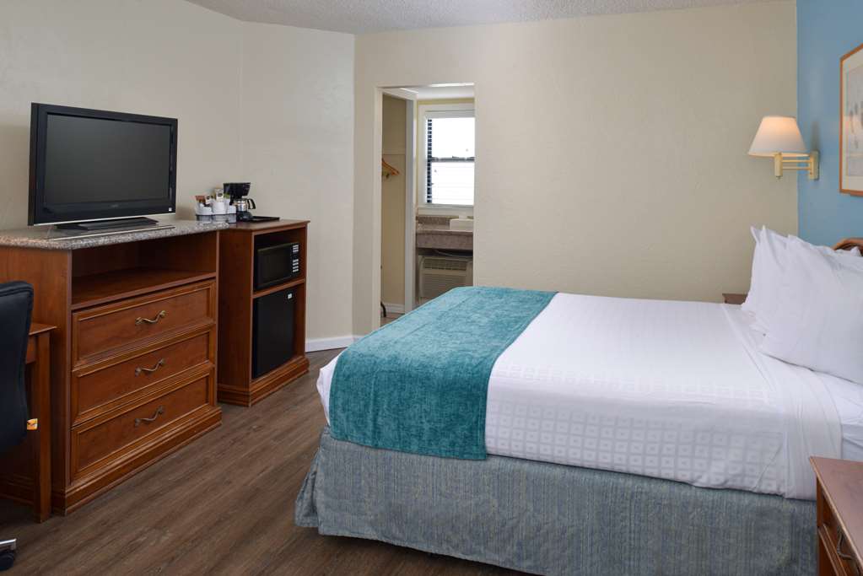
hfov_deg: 73.7
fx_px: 576
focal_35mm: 24
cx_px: 432
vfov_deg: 53.2
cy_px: 288
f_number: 13
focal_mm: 24
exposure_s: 1/60
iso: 640
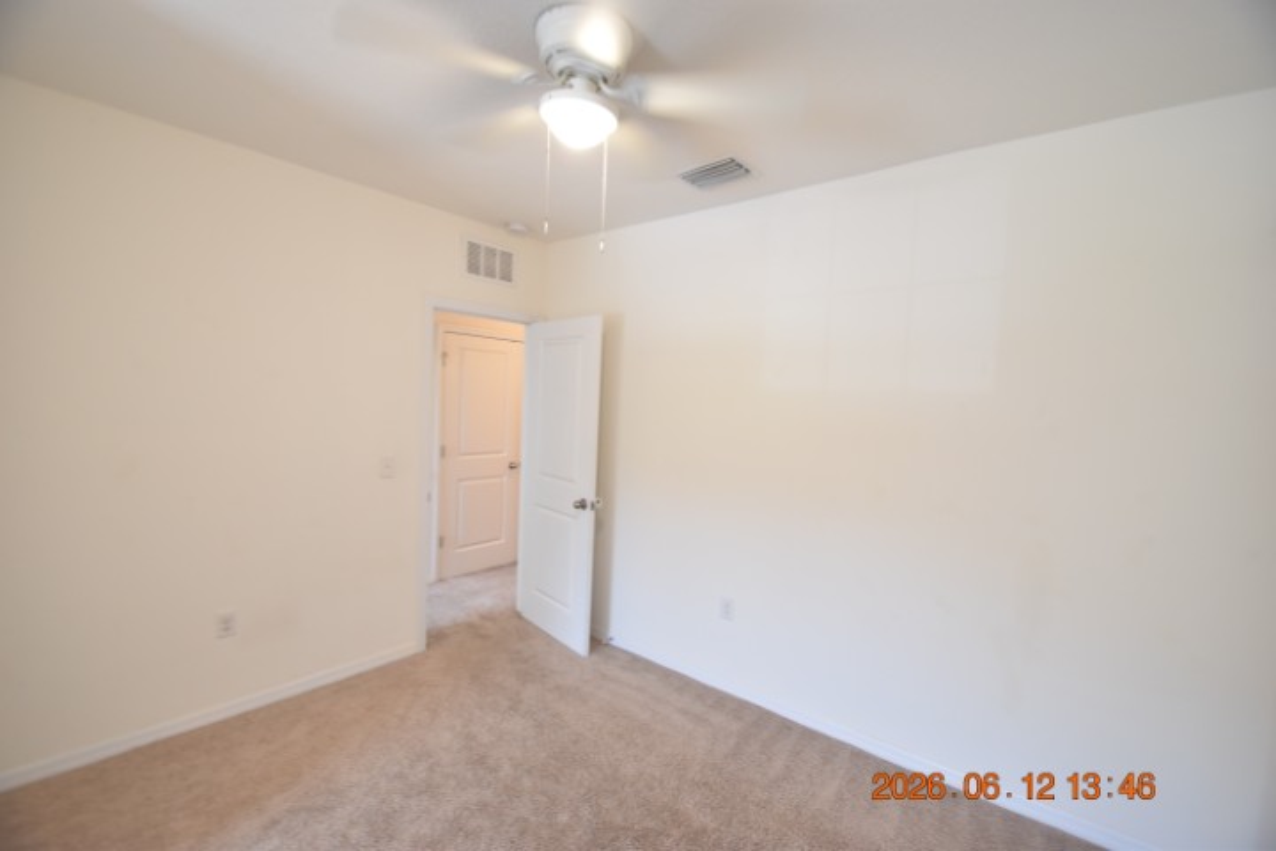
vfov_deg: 77.3
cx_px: 638
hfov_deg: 100.4
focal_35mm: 15
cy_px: 426
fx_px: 532
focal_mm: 10
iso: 800
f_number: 3.5
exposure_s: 1/30
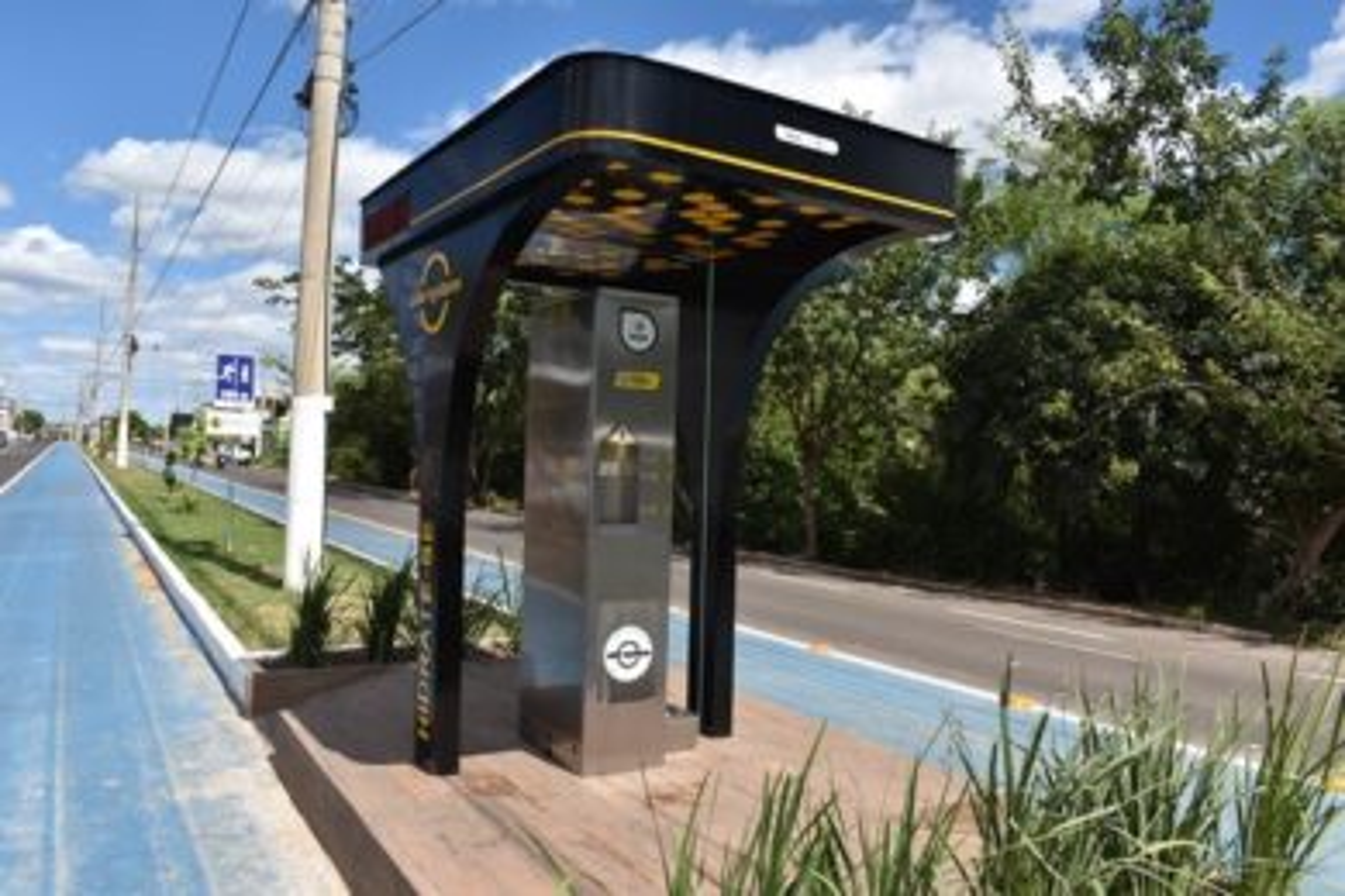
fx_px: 1009
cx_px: 672
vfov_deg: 47.9
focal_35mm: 27
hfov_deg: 67.4
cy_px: 448
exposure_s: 1/200
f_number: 10
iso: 100
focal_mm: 18
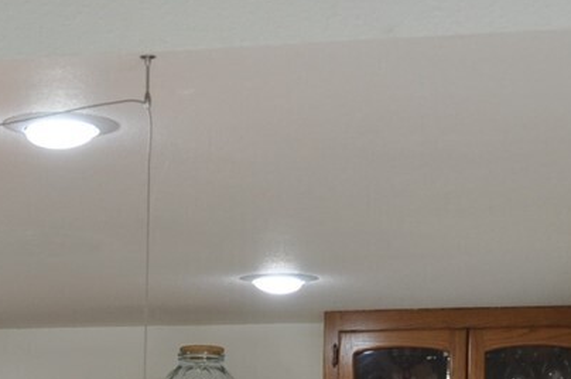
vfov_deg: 9.4
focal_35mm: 139
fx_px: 2201
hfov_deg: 14.6
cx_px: 51
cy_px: 688
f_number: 6.3
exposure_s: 1/40
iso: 200
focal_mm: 22
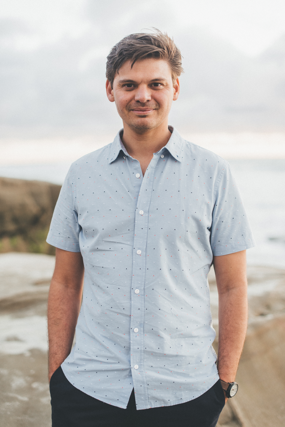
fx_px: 593
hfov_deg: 27.0
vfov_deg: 39.6
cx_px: 142
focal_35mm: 50
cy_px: 214
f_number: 2
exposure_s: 1/500
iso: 250
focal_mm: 50
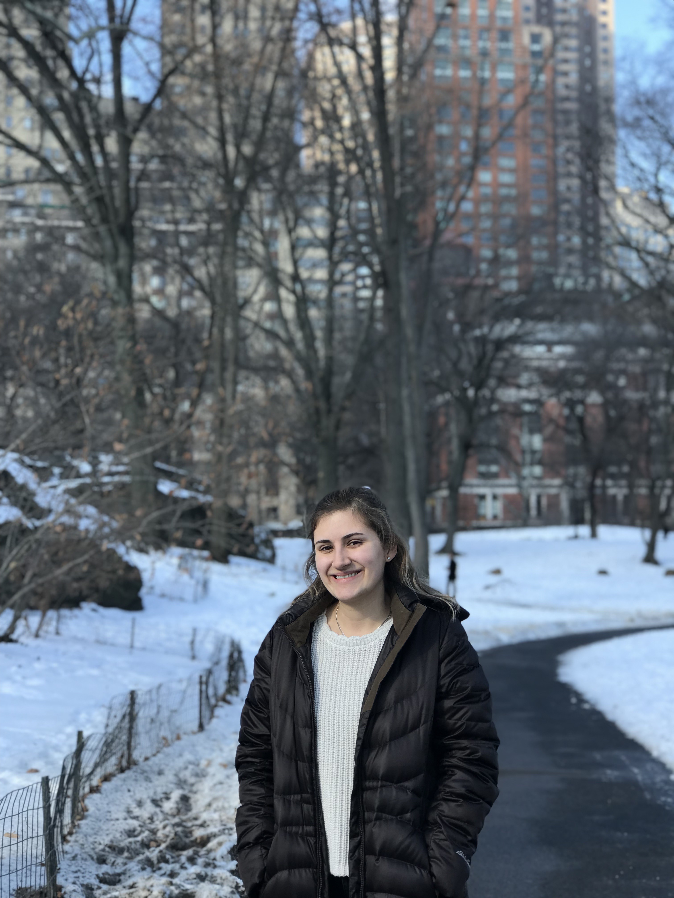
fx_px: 1480
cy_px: 449
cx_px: 337
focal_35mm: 57
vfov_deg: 33.8
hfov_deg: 25.7
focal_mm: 6.6
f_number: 2.8
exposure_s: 1/237
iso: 20
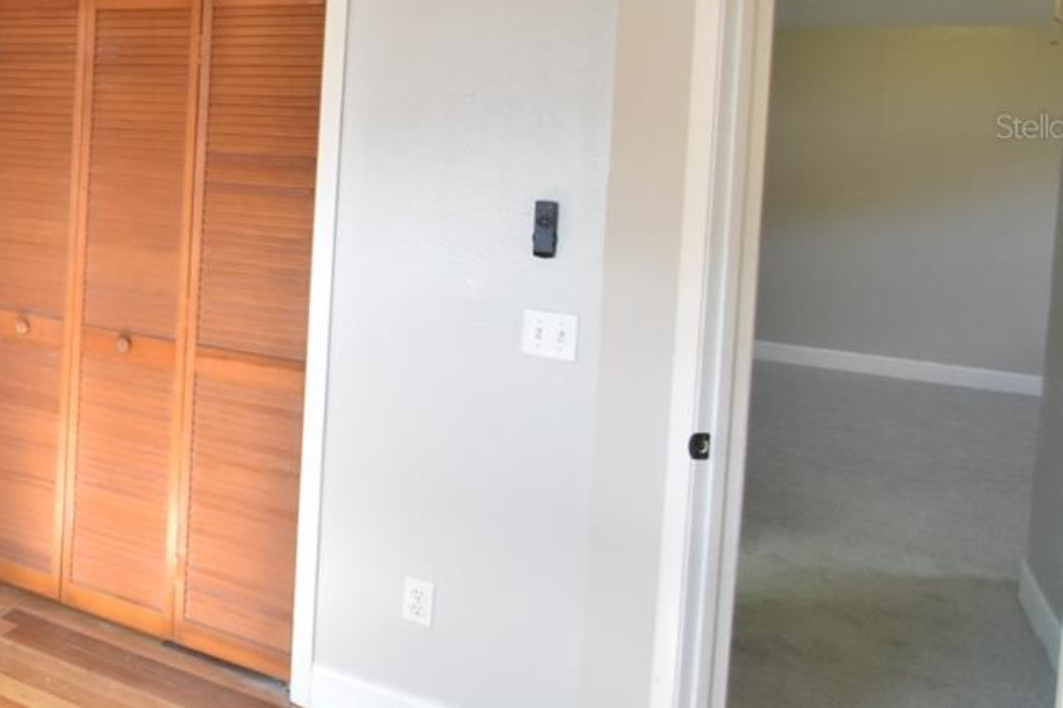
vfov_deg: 34.6
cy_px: 126
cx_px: -169
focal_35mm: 37
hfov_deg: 39.7
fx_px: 1092
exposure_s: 1/125
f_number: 3.5
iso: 800
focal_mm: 10
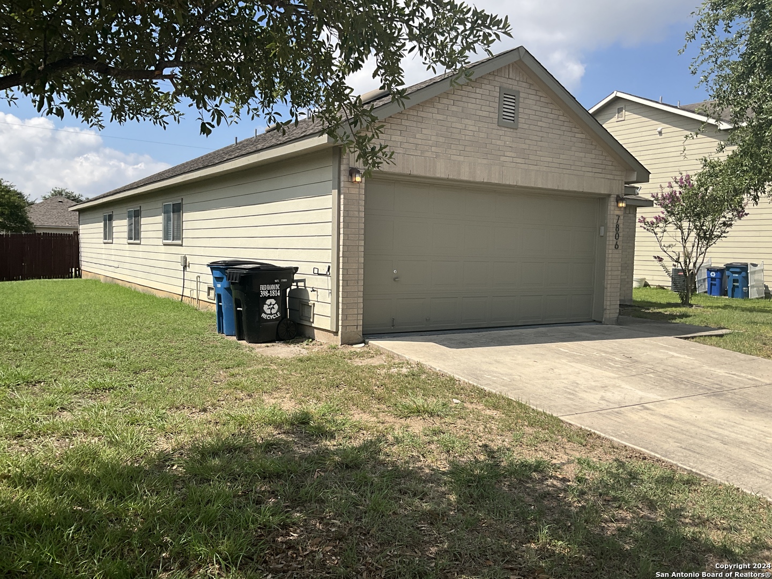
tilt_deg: -3.2
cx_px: 386
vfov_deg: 48.2
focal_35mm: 29
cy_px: 290
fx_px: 647
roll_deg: -2.2
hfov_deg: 61.7
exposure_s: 1/2141
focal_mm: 3
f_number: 1.8
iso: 25
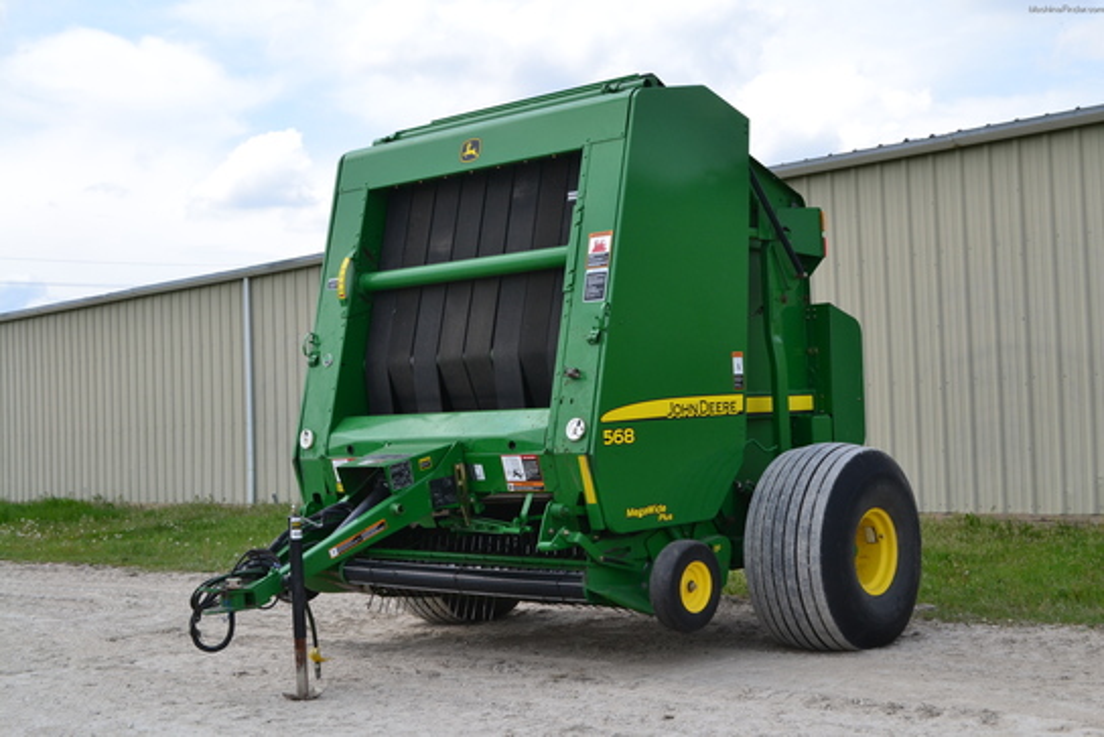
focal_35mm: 48
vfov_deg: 28.1
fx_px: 1472
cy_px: 368
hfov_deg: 41.1
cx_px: 552
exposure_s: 1/320
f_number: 10
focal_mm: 32
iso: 400
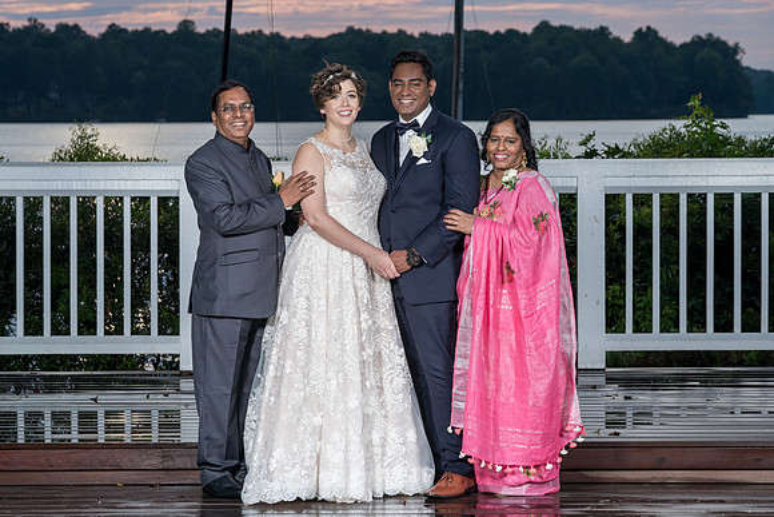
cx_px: 375
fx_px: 2772
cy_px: 265
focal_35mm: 129
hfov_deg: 15.9
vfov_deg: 10.6
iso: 100
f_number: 8
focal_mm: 122
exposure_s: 1/200
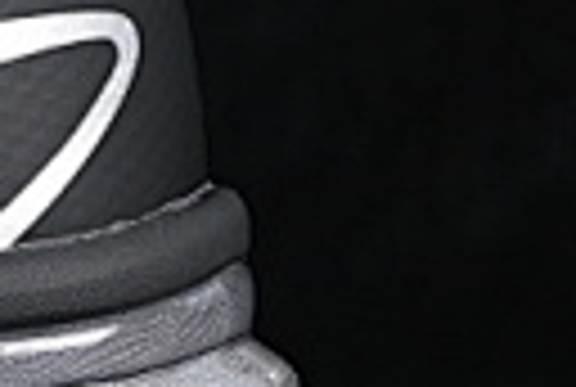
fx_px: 7489
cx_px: -940
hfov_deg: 4.3
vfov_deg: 3.0
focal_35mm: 467
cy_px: -92
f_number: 6.3
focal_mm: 50
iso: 160
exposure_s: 1/60
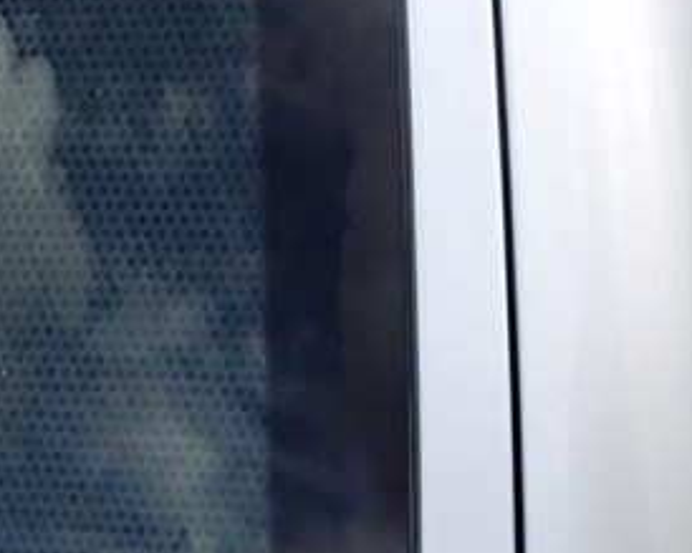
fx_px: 3501
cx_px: 386
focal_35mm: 171
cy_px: 1058
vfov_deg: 8.6
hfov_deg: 11.3
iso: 100
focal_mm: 4.5
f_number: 2.8
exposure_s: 1/800
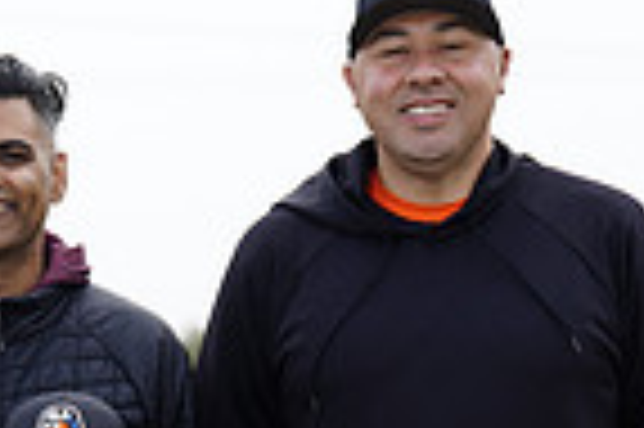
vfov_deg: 3.7
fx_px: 6522
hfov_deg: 5.6
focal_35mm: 365
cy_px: 687
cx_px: -77
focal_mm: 90
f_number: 4.5
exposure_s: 1/250
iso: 100
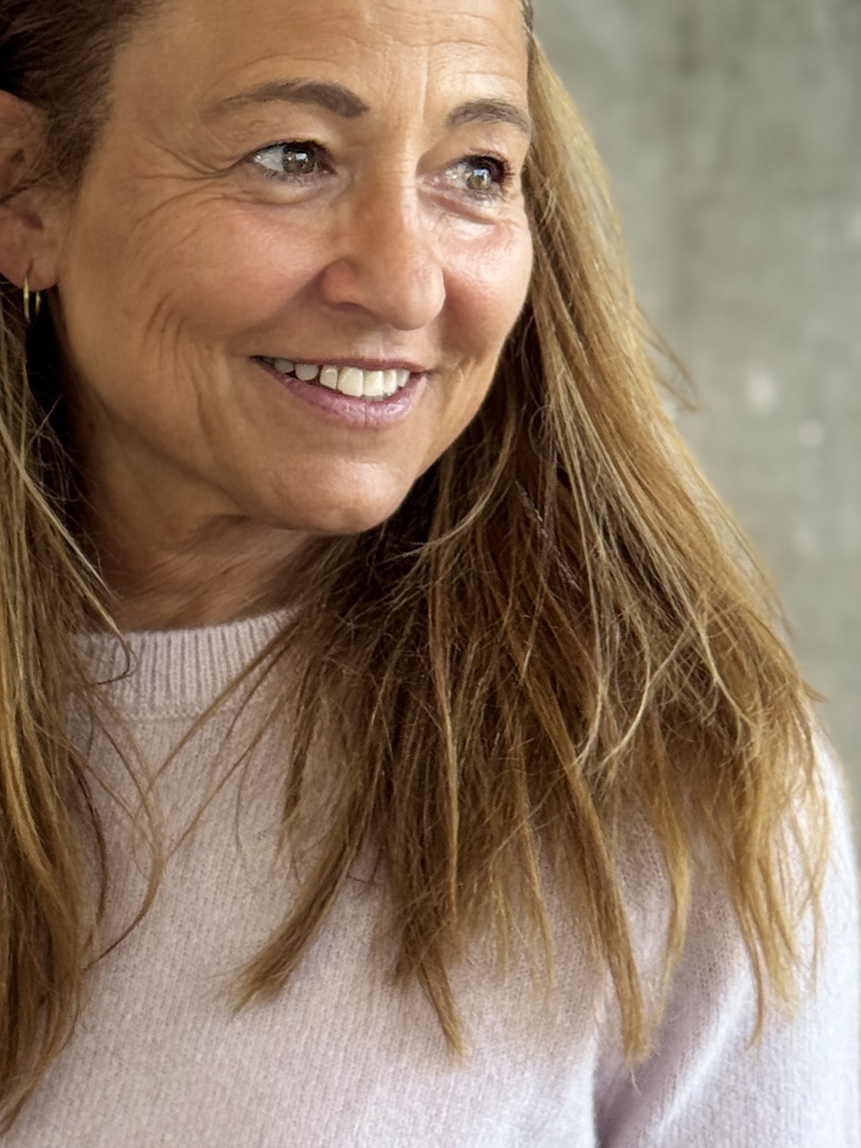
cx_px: 387
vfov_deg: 15.2
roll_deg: -0.7
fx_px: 4278
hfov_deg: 11.5
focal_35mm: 129
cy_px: 938
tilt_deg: -1.7
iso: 50
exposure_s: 1/100
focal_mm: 6.76
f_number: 1.78
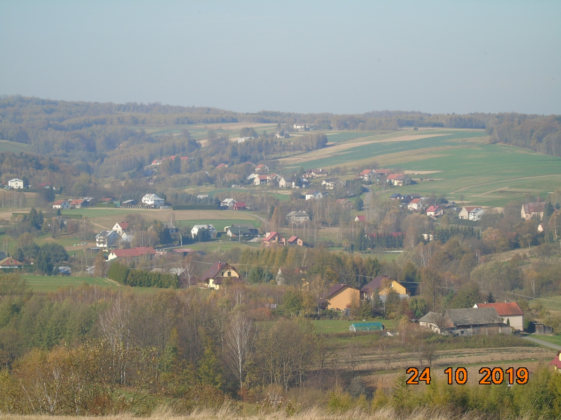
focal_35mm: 162
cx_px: 280
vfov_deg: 9.2
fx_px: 2625
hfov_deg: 12.2
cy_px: 210
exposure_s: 1/400
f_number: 4.9
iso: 80
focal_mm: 29
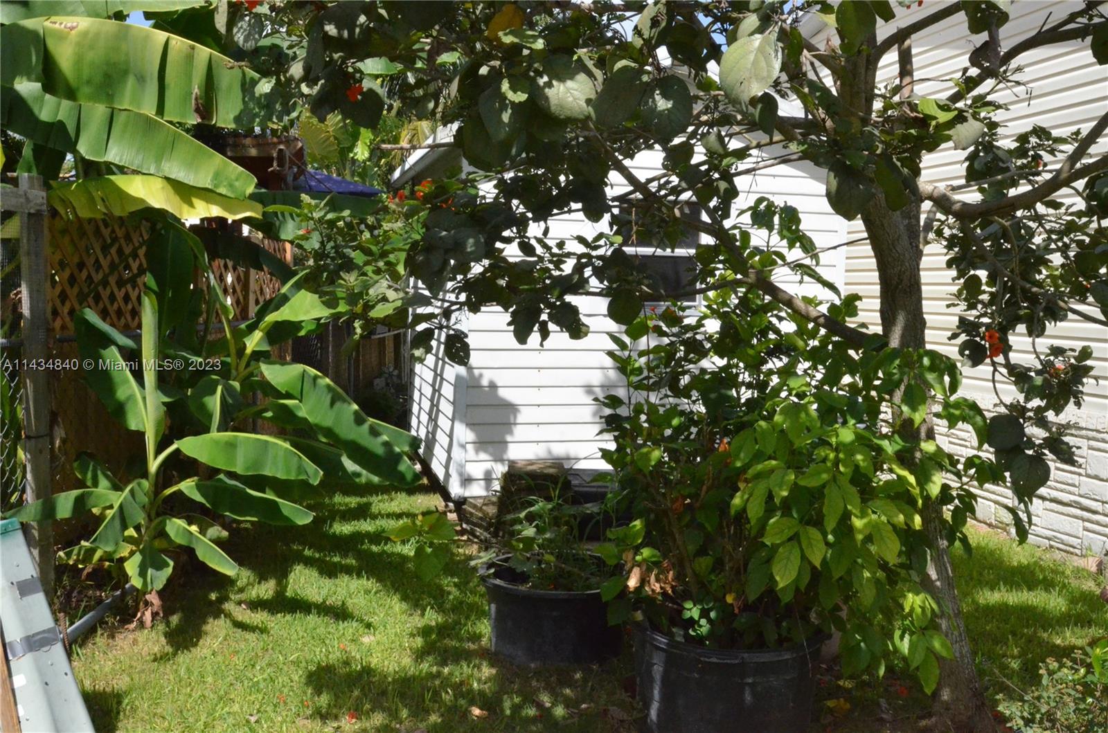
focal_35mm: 36
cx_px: 554
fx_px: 1105
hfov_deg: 53.2
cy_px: 366
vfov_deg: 36.7
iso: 5000
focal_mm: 24
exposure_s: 1/1600
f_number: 20
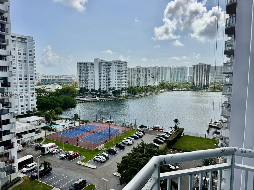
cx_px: 127
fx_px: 176
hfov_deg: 71.6
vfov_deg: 56.8
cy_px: 95
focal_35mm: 24
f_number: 1.78
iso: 80
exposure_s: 1/9009
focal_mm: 6.76
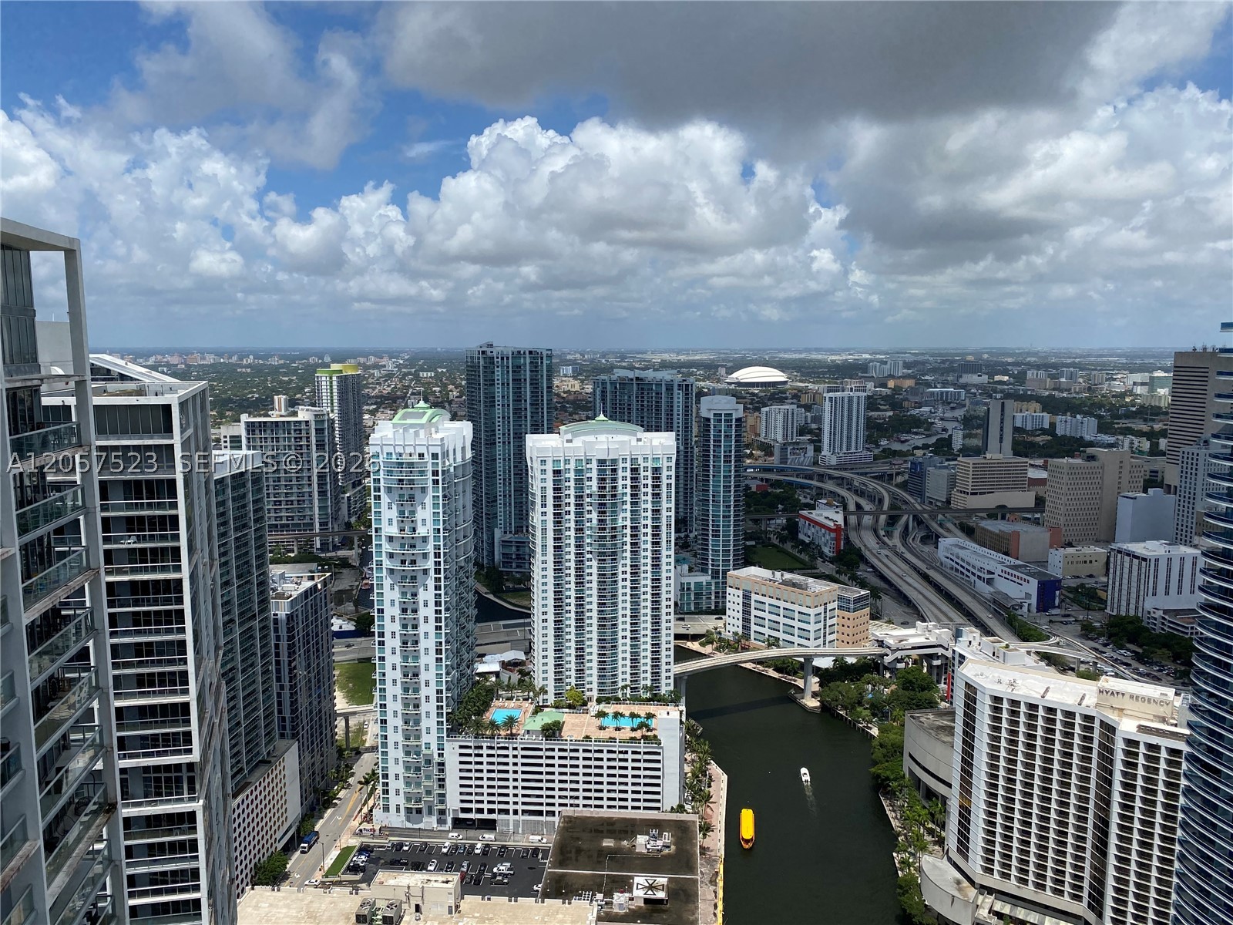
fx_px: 926
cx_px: 616
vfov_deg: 53.1
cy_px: 462
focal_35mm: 26
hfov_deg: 67.3
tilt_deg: -8.2
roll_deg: -0.4
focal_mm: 4.25
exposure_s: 1/5025
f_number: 1.8
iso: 32
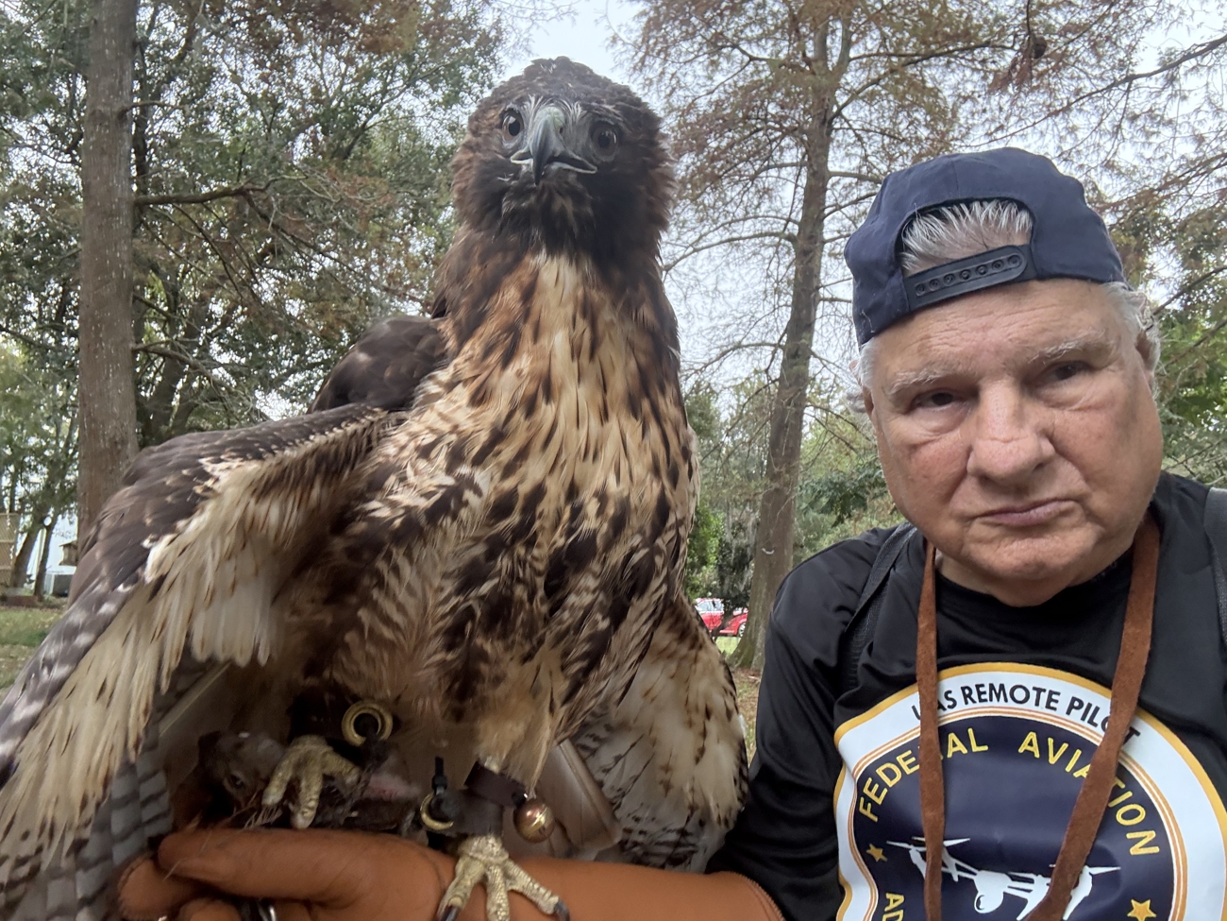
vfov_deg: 58.9
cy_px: 460
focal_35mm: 23
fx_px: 815
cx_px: 614
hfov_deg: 73.9
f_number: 1.9
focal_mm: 2.69
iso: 80
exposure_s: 1/84
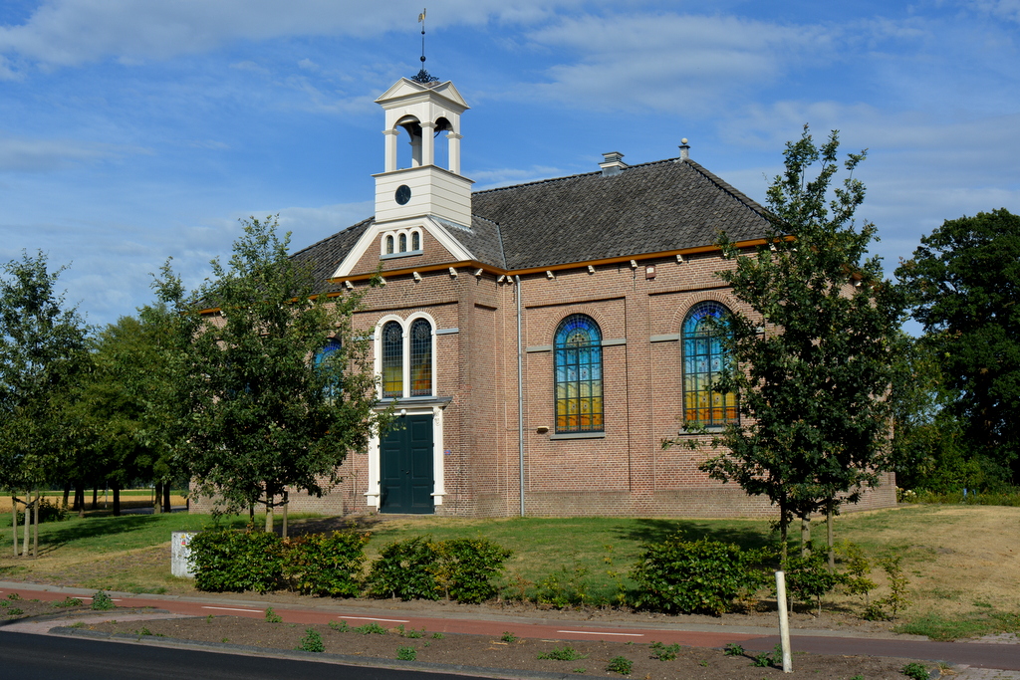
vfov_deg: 36.9
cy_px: 340
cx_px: 510
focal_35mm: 36
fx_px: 1020
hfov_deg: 53.1
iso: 100
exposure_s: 1/320
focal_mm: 24
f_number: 9
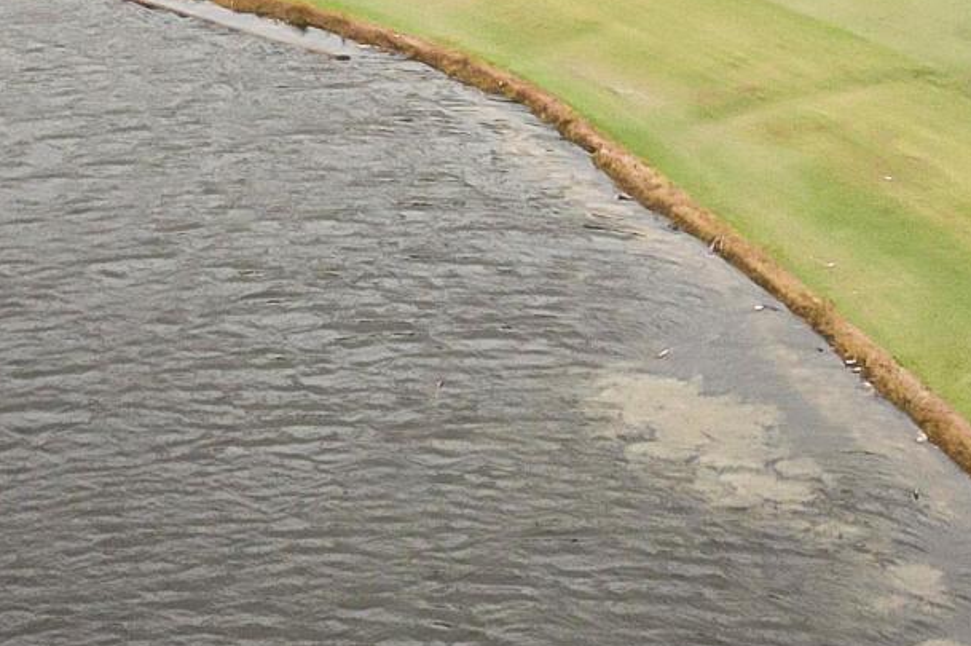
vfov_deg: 9.0
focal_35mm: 138
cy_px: -904
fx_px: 3719
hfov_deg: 14.8
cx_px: 821
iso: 100
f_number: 7.1
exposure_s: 1/320
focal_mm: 10.26
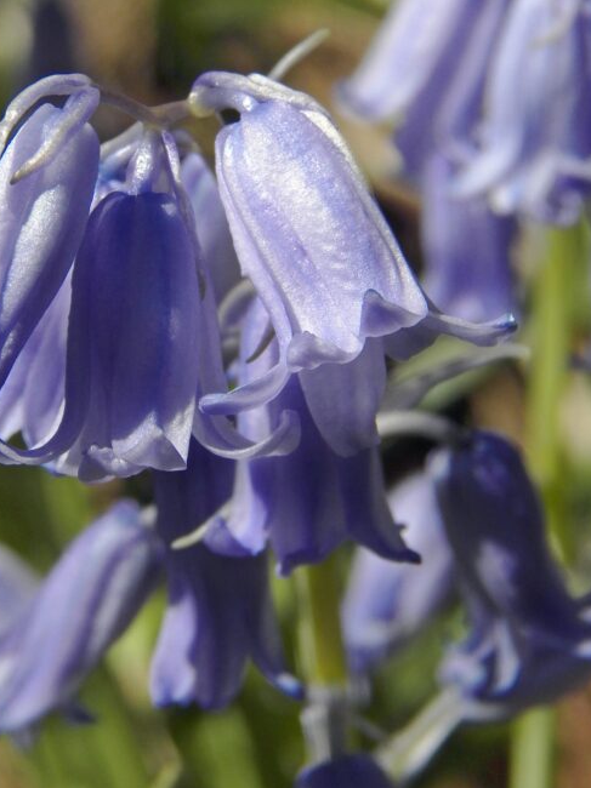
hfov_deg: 11.1
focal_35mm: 134
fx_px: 3052
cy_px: 327
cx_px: 234
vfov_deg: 14.7
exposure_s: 1/1250
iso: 125
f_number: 4.5
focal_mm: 15.2
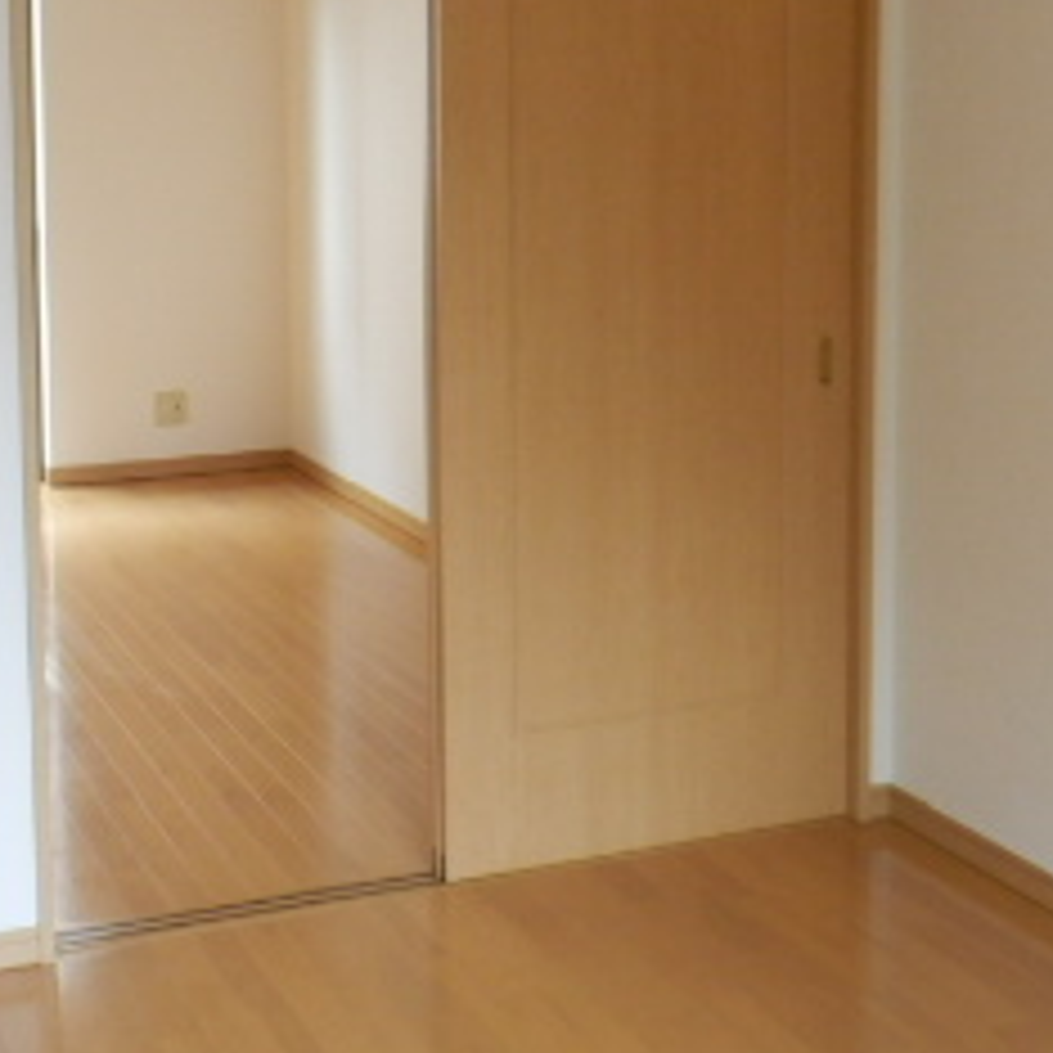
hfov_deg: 29.3
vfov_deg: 29.1
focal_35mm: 58
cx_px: 351
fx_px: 1996
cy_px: 266
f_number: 3
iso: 250
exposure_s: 1/30
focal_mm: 4.2
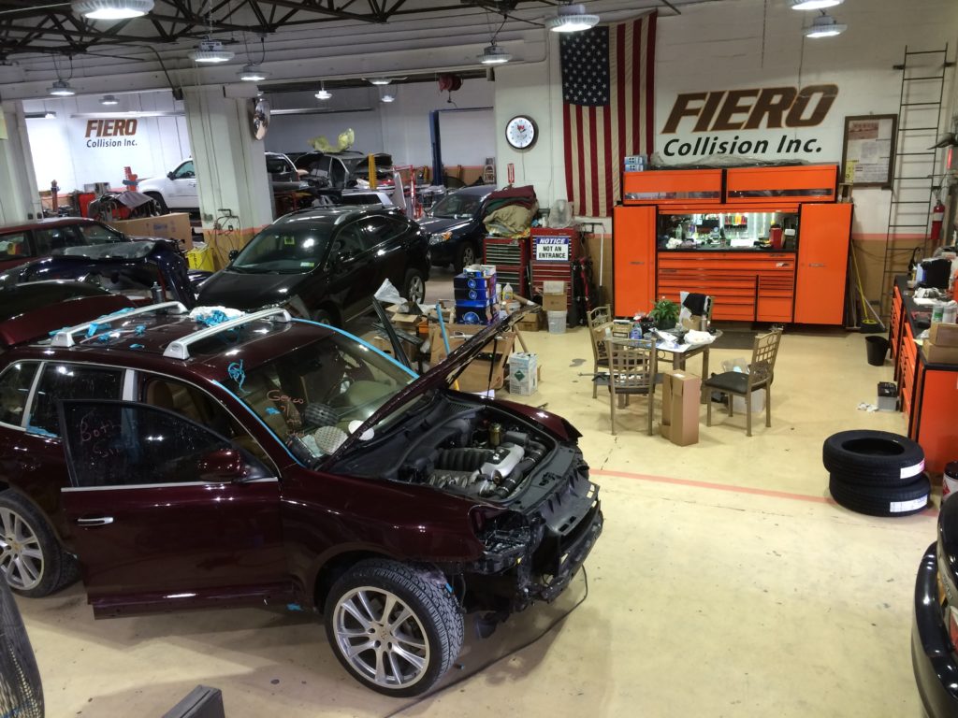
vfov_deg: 46.8
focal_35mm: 30
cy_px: 359
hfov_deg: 60.0
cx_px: 479
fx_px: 830
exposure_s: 1/30
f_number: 2.2
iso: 80
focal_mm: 4.12
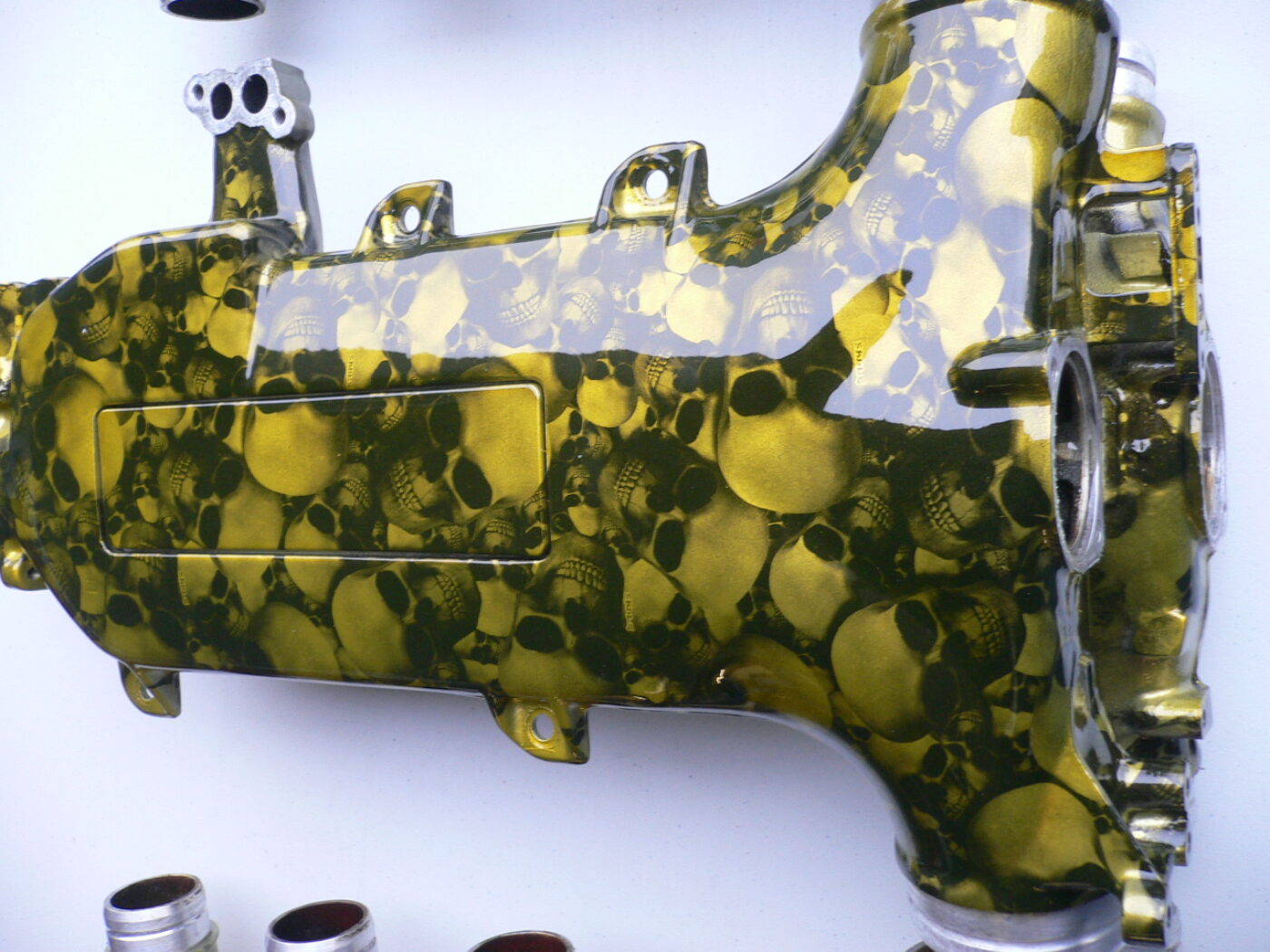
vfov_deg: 40.7
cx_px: 635
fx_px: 1284
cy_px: 476
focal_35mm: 35
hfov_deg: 52.6
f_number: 2.8
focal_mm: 5.8
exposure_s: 1/30
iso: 100
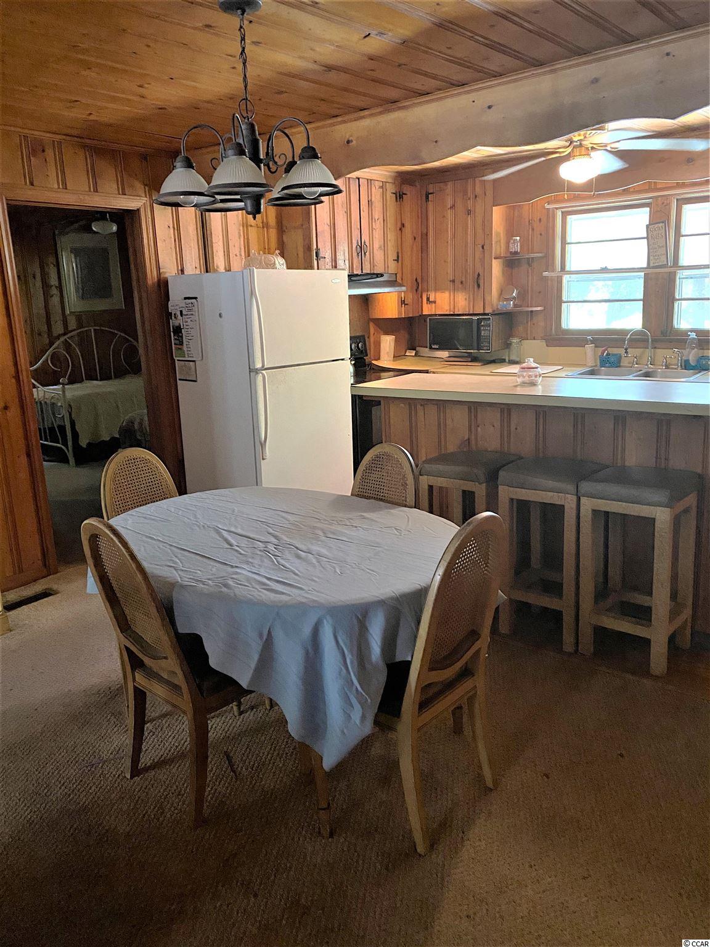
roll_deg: +1.4
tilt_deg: -12.8
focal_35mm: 26
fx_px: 711
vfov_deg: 67.3
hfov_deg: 53.1
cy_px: 474
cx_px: 355
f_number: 1.8
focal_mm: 4.25
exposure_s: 1/30
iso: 640
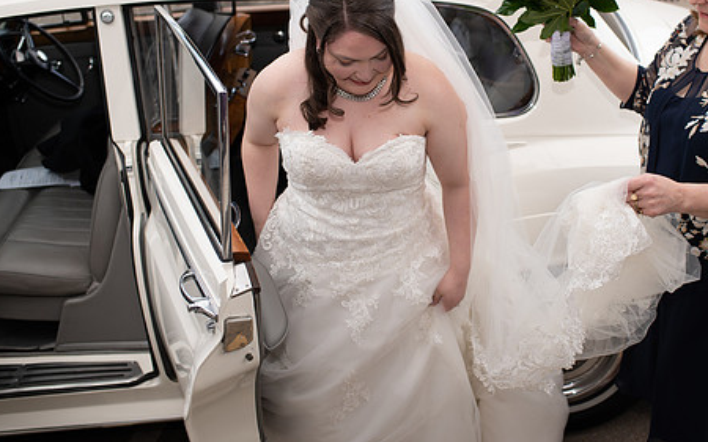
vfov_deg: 27.8
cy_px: 145
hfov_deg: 43.4
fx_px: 887
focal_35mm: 46
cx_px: 409
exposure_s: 1/800
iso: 100
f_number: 3.2
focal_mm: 35
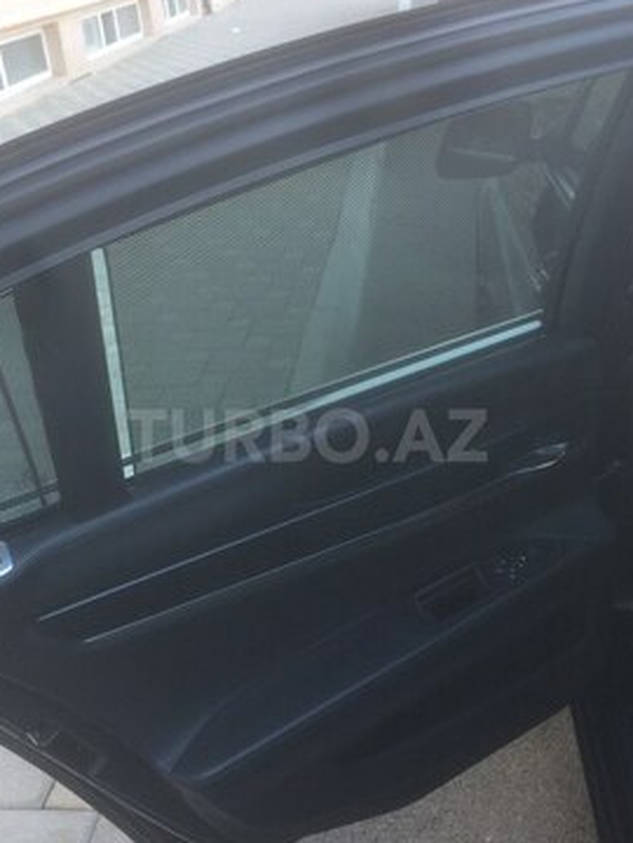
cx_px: 307
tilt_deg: -27.1
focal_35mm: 40
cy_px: 436
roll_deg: +6.8
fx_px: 975
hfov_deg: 36.0
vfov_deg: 46.8
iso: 40
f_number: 2.2
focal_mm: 4.15
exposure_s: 1/50
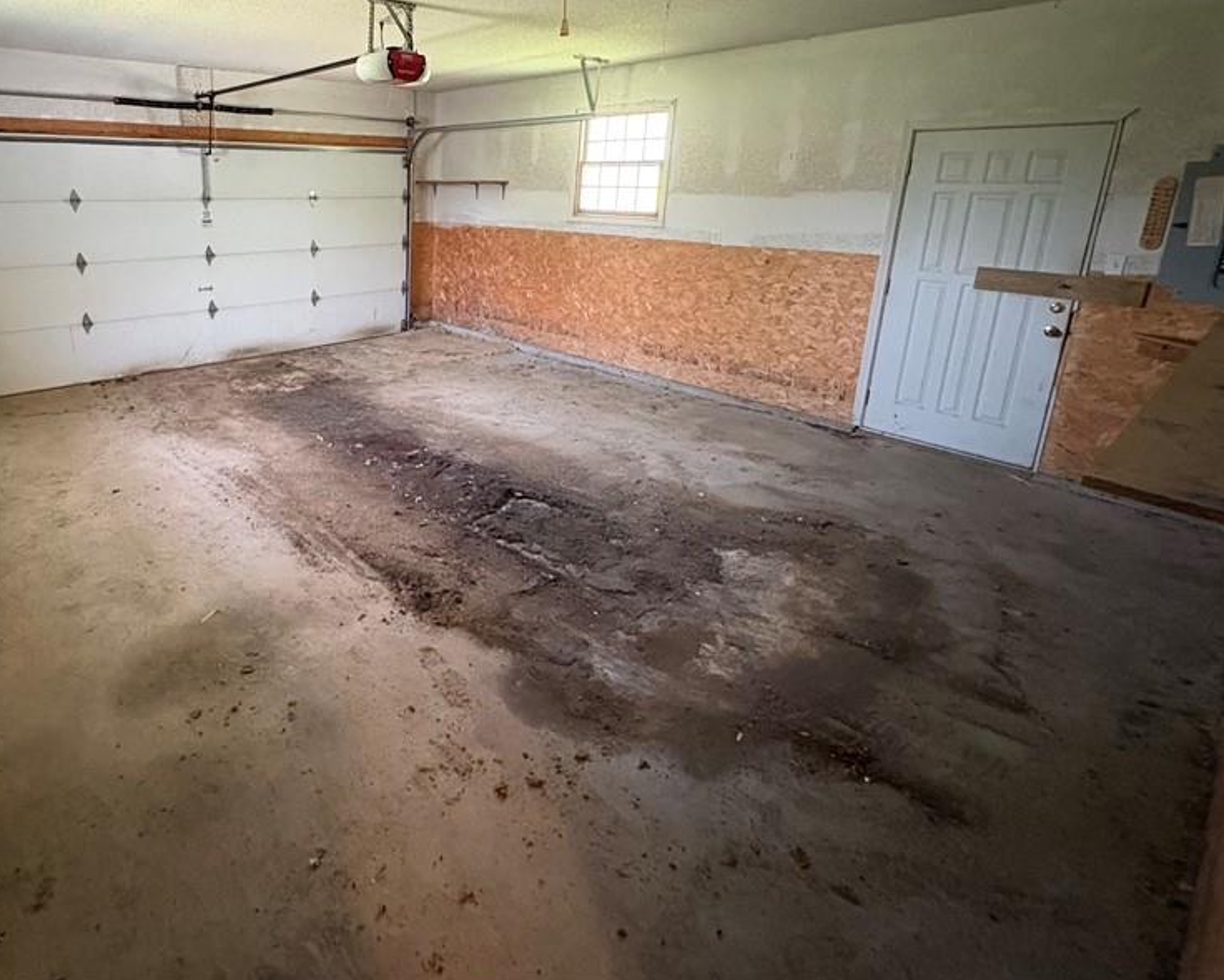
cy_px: 346
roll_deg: -0.5
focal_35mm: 19
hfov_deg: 80.0
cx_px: 389
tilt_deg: -14.5
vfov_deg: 69.3
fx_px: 688
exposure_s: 1/40
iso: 800
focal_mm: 2.22
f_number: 2.2
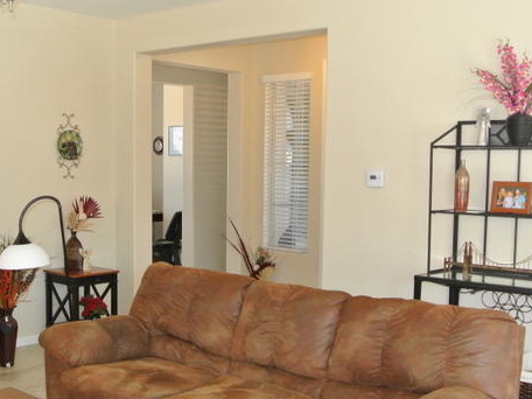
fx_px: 753
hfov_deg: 38.9
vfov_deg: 29.6
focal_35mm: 49
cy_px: 243
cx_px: 248
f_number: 3.5
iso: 900
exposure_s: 1/60
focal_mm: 11
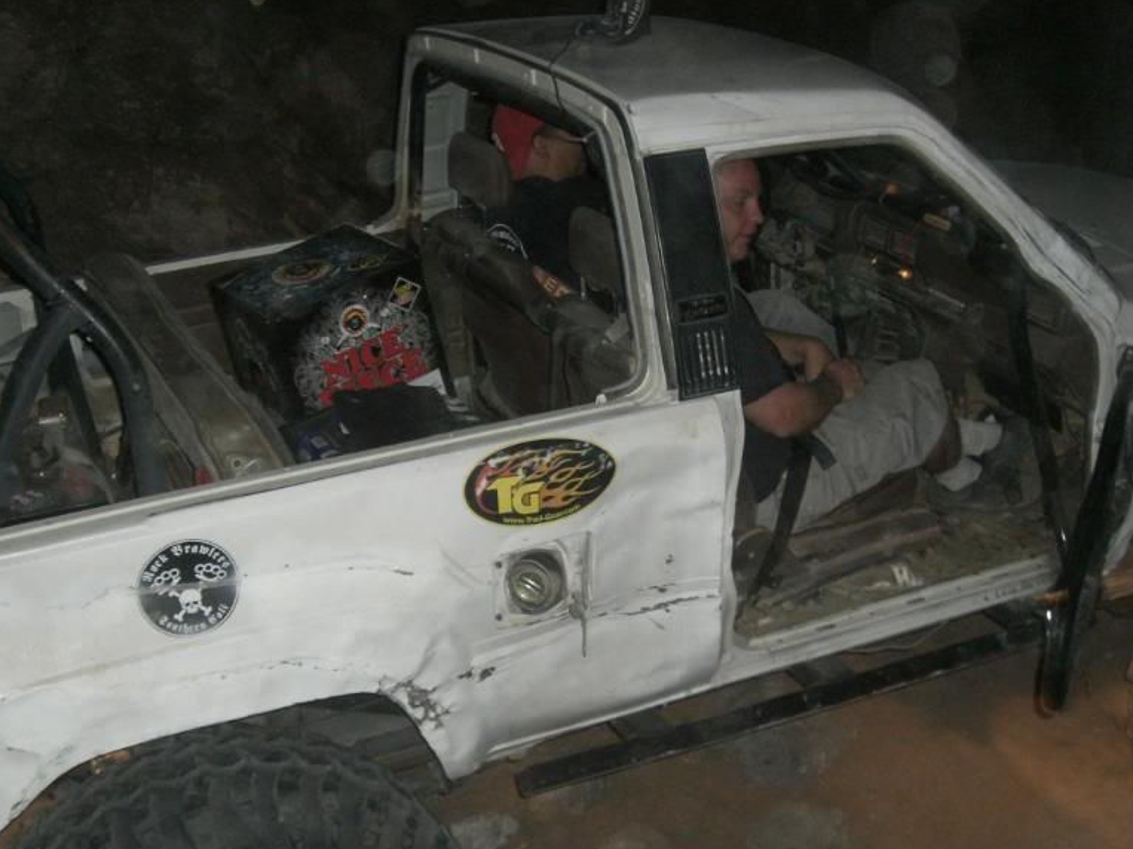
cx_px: 557
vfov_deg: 28.5
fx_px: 1669
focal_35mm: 51
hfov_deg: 37.5
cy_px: 515
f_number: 2.7
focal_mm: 6.2
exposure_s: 1/60
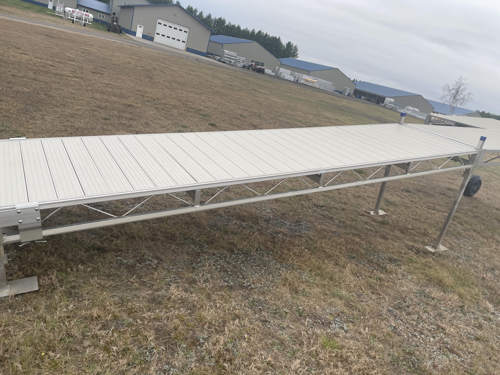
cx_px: 250
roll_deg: -15.2
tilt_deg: -18.4
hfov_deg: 67.3
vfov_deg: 53.1
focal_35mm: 26
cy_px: 188
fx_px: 376
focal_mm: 4.2
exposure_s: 1/600
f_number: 1.6
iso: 32
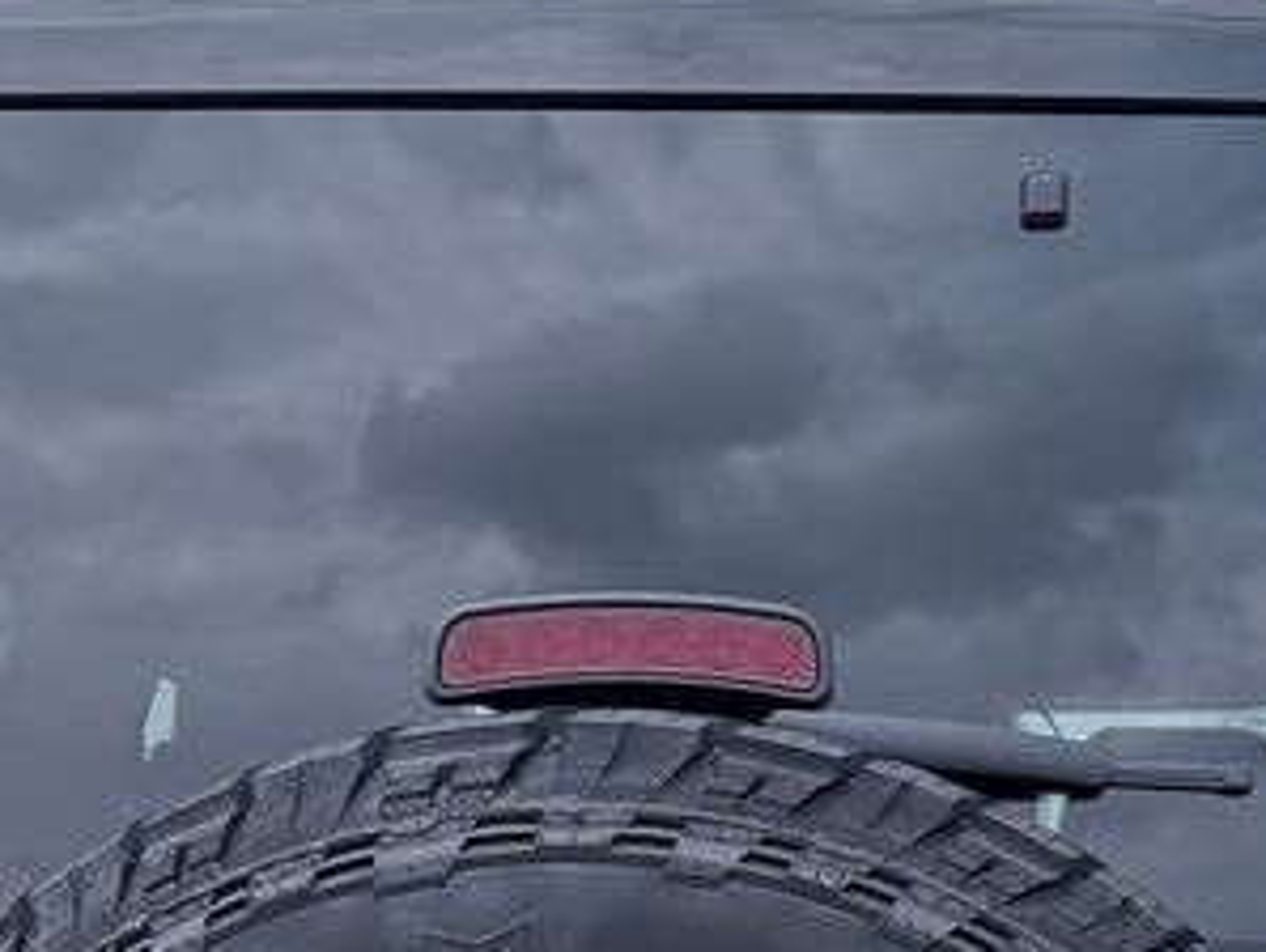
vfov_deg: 13.2
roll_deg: -0.1
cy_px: 1611
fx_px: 3770
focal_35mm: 103
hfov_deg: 19.1
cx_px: 578
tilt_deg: -7.8
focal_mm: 6.76
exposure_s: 1/3145
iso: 100
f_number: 1.78
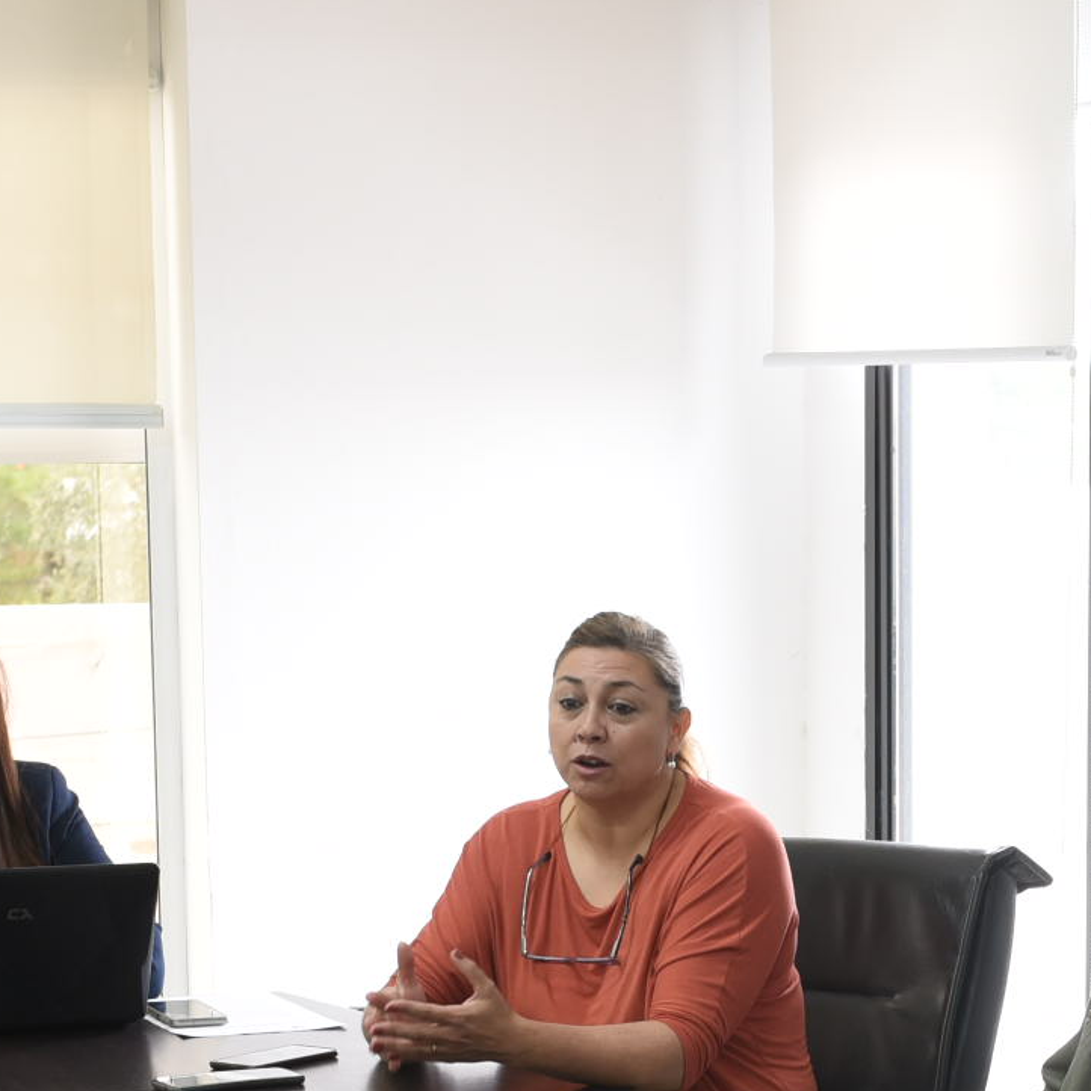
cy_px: 1259
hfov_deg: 13.9
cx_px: 969
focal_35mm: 124
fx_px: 4422
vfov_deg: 13.7
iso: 640
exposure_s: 1/100
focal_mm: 35
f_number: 5
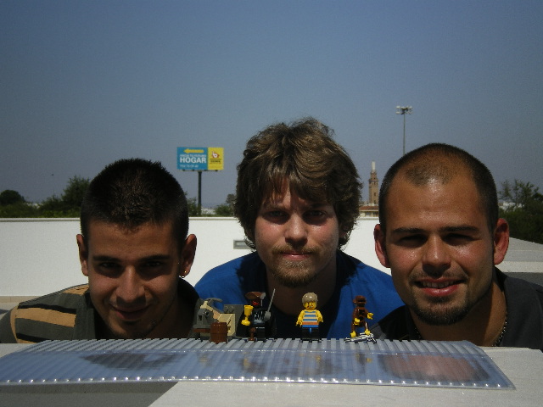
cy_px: 204
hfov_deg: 17.3
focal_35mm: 114
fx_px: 1788
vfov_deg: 13.0
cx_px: 272
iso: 64
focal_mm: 18.9
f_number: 8.5
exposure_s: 1/320
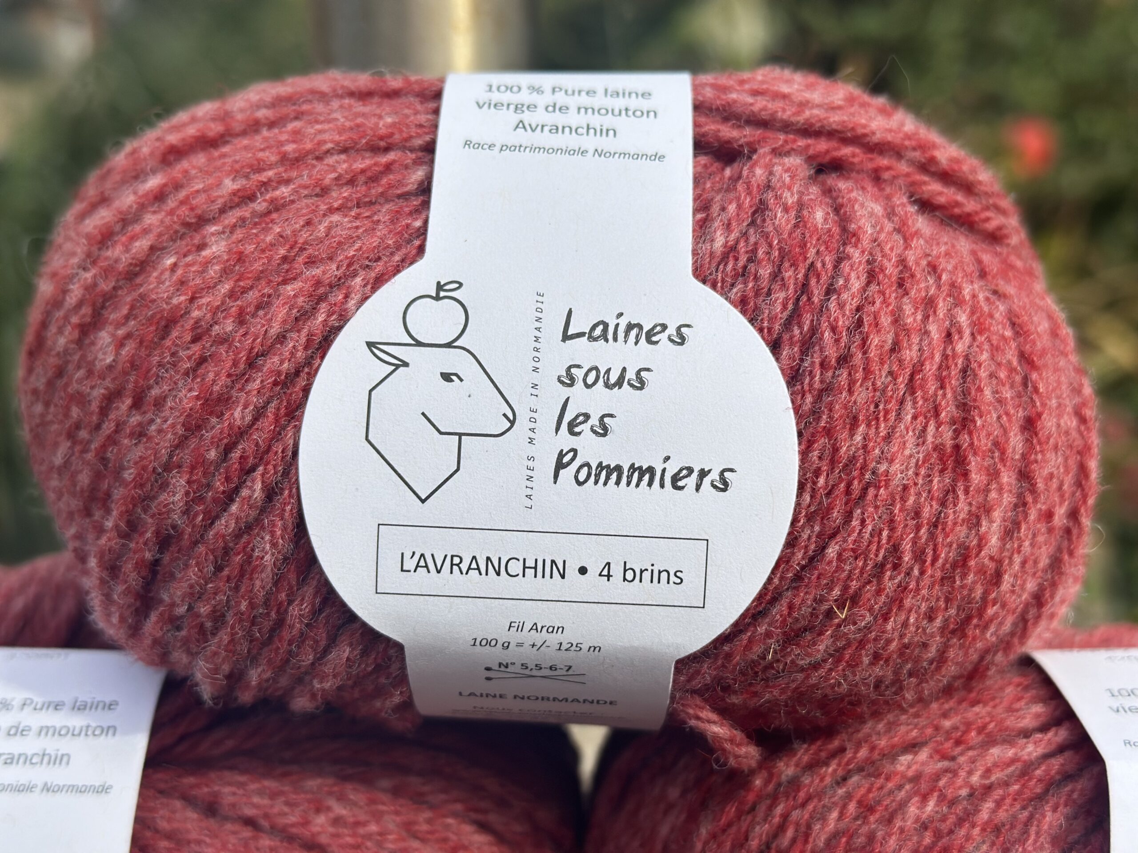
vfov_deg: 30.3
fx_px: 1578
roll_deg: +1.8
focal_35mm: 48
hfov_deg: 39.7
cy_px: 426
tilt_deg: -5.9
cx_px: 569
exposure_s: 1/3876
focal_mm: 6.86
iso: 80
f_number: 1.78
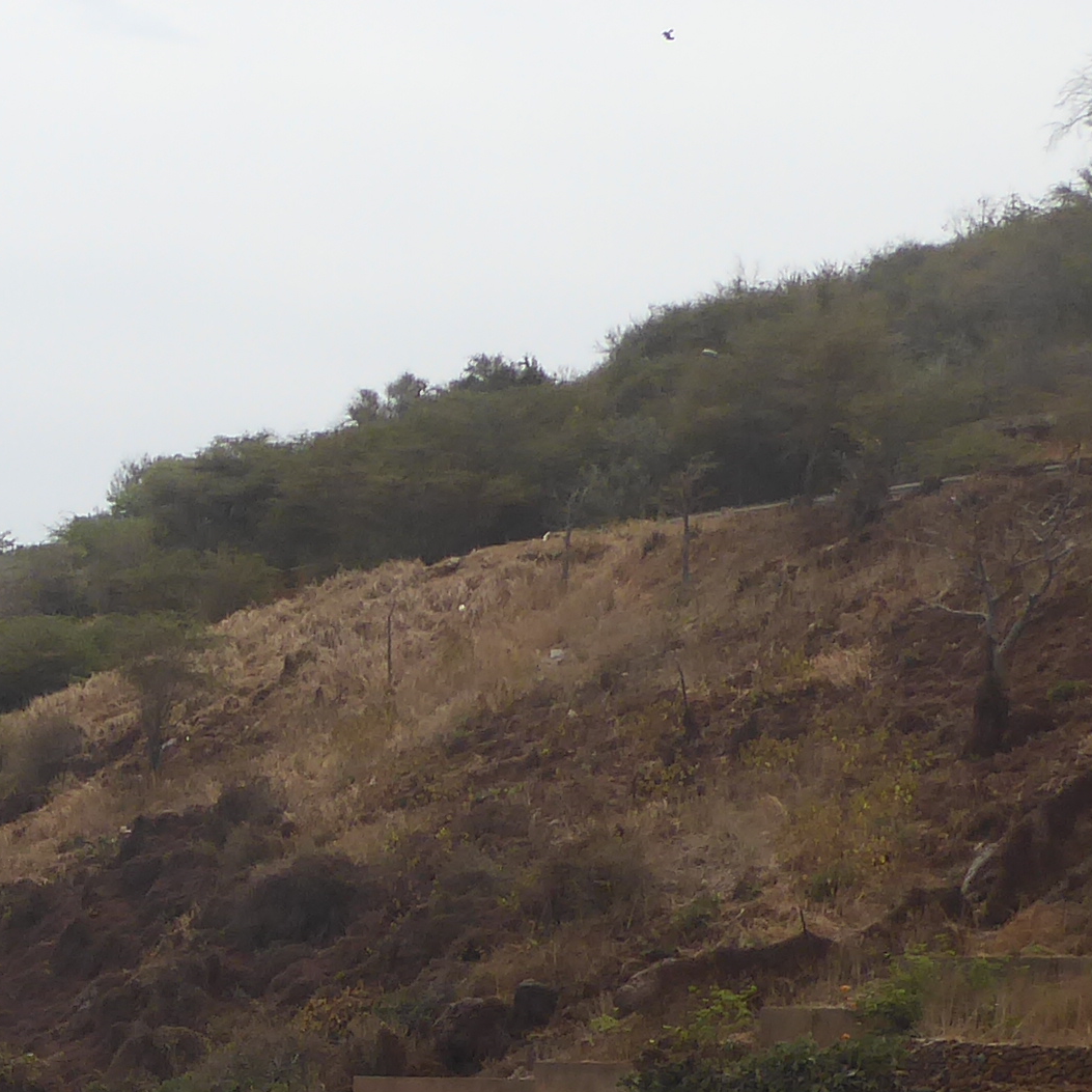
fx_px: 5032
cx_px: -247
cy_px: 1149
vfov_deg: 12.2
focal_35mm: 141
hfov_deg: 12.1
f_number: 3.8
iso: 80
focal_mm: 7.2
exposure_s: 1/1000
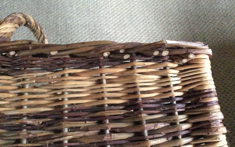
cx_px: 118
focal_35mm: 34
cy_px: 70
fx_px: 218
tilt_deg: -62.3
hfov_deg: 56.7
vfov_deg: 37.3
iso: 640
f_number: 2.4
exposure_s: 1/17
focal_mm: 3.3
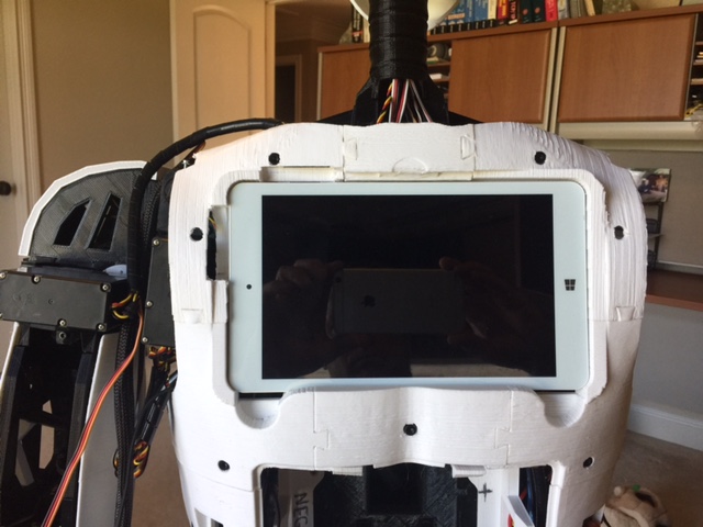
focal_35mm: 29
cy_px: 264
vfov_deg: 48.2
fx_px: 589
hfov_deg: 61.7
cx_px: 352
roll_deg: -2.3
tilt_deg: -10.8
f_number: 2.2
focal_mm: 4.15
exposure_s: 1/30
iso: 40
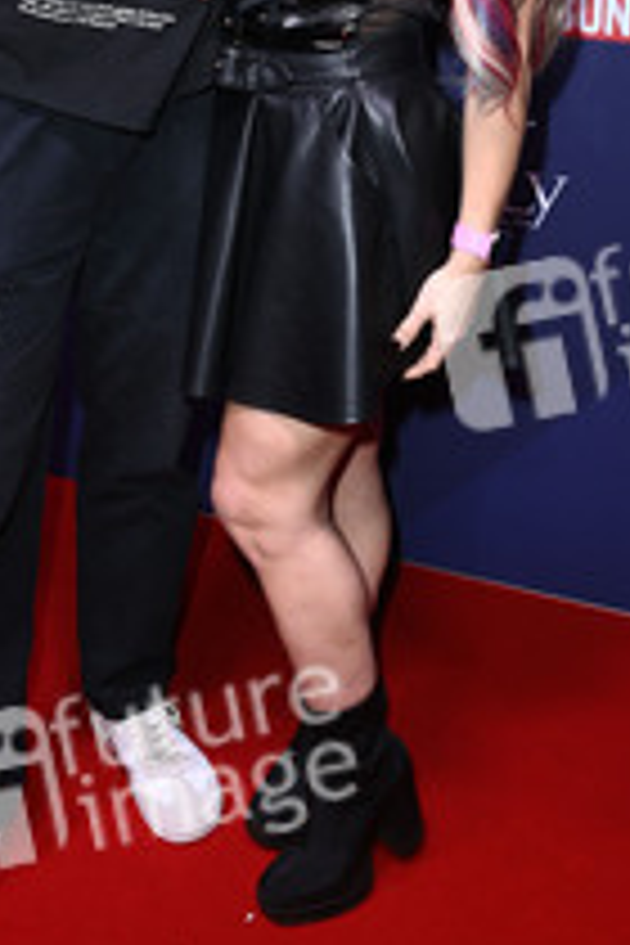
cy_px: 99
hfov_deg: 22.2
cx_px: 256
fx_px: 1601
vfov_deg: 31.4
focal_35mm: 61
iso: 1000
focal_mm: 32
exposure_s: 1/250
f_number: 5.6
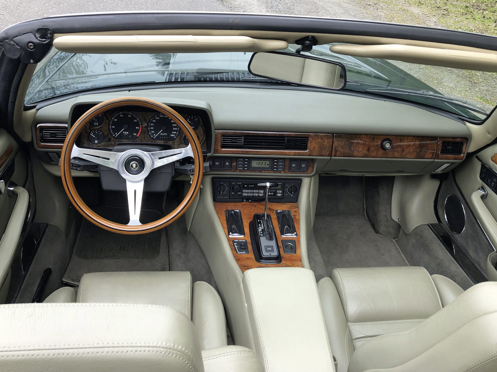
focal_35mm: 28
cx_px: 248
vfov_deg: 49.7
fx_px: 402
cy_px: 186
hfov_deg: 63.4
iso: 20
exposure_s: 1/233
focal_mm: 3.99
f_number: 1.8
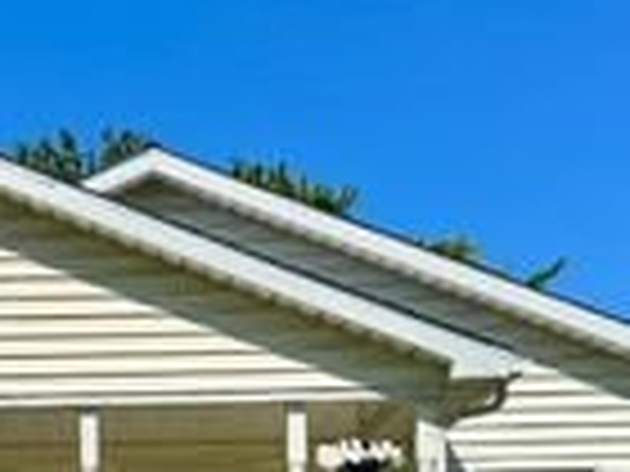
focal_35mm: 86
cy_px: 524
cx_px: 99
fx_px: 1565
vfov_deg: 16.6
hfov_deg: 22.4
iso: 80
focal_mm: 6.76
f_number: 1.78
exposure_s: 1/4950
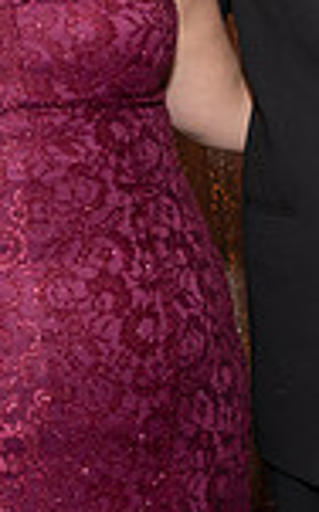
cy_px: 44
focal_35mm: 178
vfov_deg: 11.7
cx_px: 144
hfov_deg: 7.4
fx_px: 2483
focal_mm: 26
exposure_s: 1/250
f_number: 5.6
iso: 400
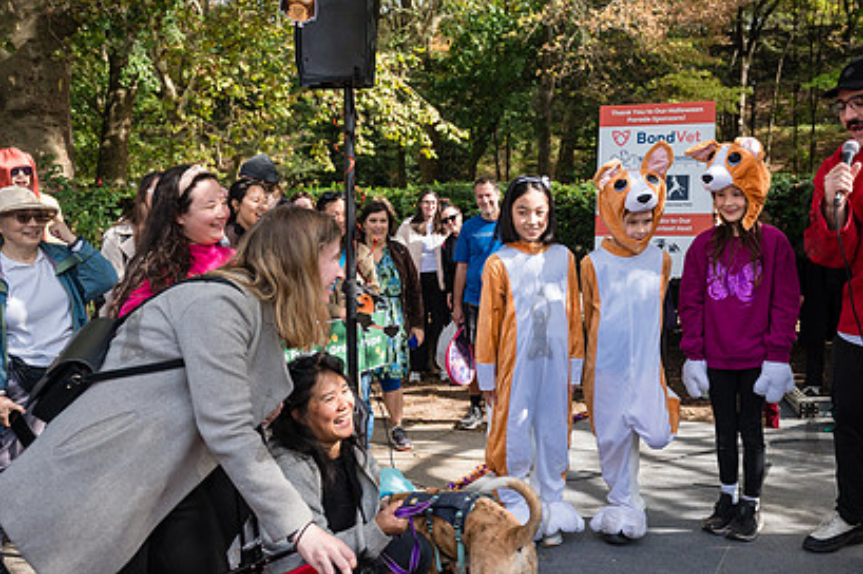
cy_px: 323
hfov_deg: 55.2
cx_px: 538
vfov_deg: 38.8
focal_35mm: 34
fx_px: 814
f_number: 4
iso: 1000
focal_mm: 24
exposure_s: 1/2000
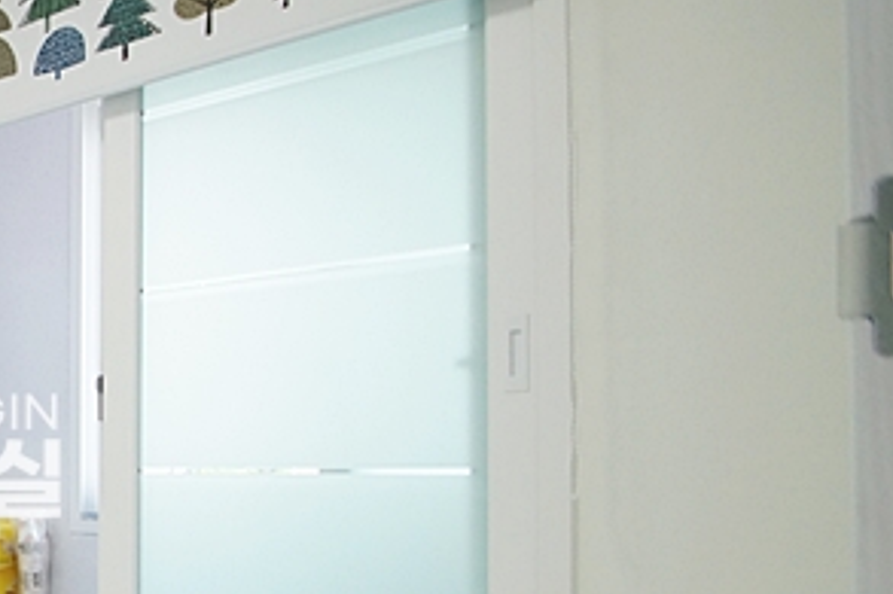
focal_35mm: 41
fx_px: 1016
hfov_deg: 32.6
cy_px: 433
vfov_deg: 32.1
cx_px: -317
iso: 800
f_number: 4
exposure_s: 1/160
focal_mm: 10
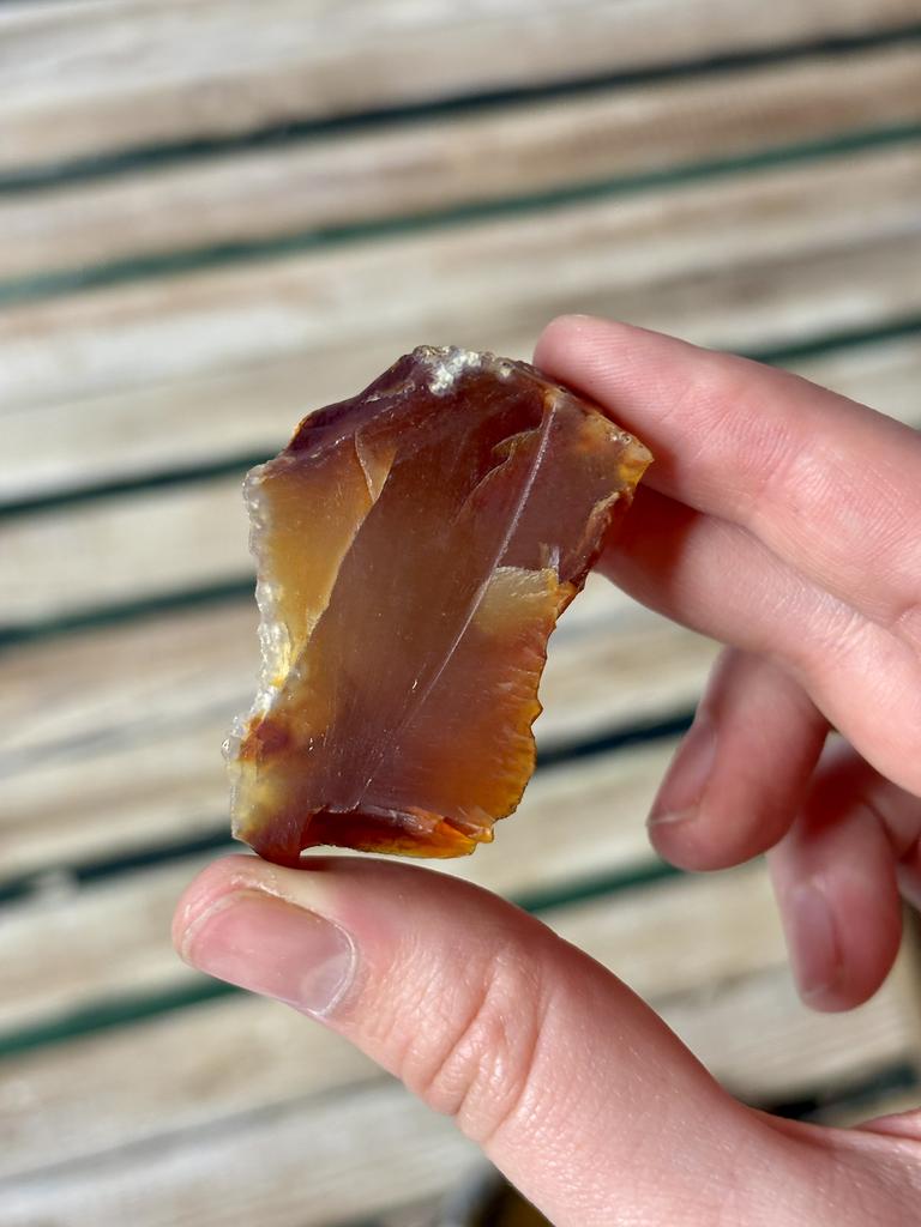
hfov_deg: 28.0
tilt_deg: -66.4
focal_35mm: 52
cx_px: 460
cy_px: 614
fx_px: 1845
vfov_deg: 36.8
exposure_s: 1/100
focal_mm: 5.96
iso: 100
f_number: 1.6
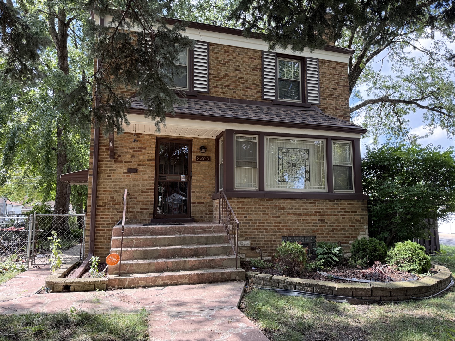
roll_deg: +0.6
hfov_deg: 71.6
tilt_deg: +7.7
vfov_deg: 56.8
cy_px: 170
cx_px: 228
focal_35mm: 24
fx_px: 315
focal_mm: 6.76
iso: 100
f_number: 1.78
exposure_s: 1/476
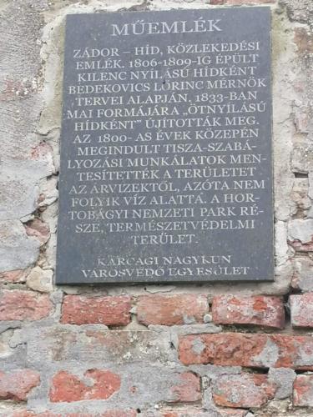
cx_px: 156
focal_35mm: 95
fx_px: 1145
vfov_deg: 20.7
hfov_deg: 15.6
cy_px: 208
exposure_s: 1/161
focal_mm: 4.75
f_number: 1.8
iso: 50
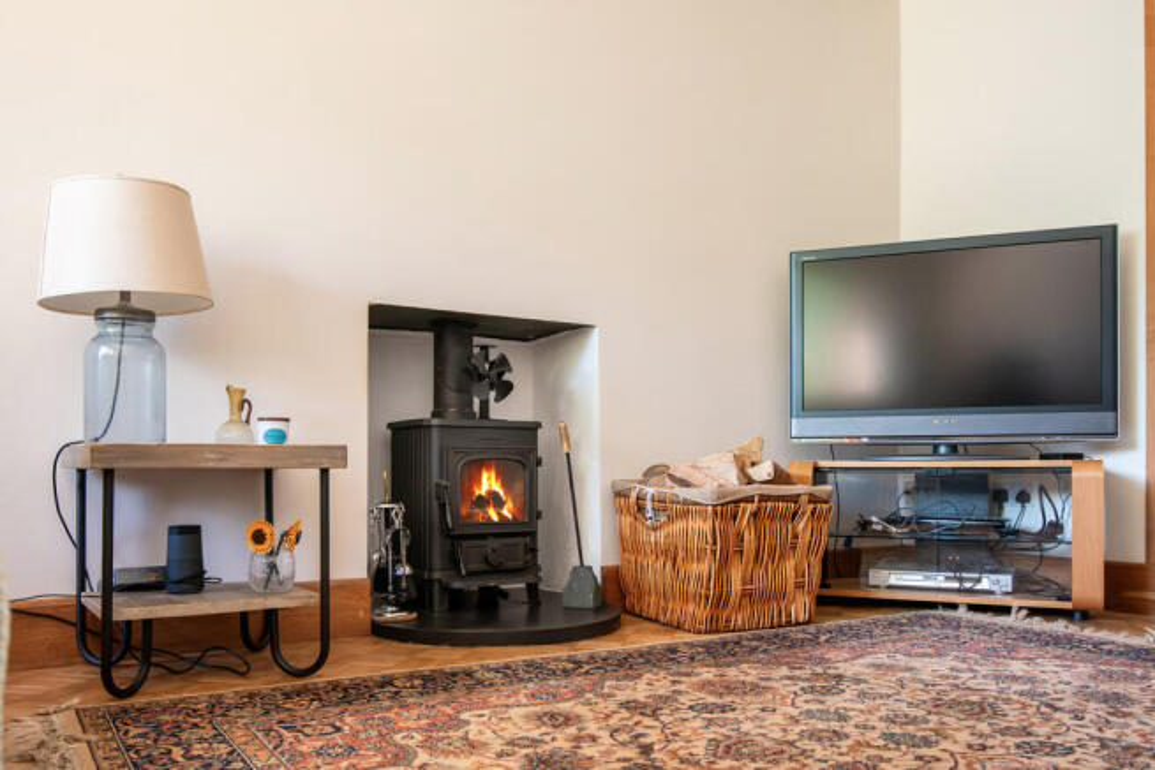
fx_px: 963
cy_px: 385
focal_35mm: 30
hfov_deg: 61.9
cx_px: 578
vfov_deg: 43.6
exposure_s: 1/250
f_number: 4
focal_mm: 20
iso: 6400
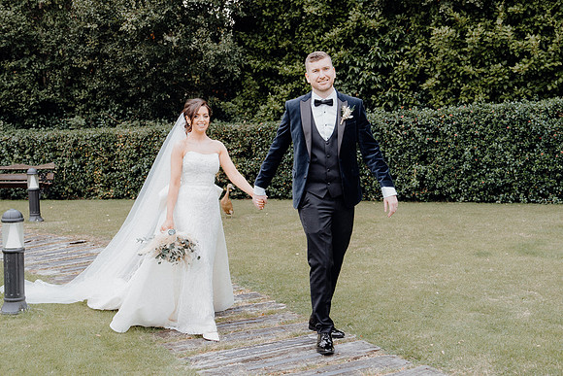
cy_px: 188
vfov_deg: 29.3
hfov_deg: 42.7
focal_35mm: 46
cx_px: 282
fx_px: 720
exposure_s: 1/160
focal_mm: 31
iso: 125
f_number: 3.5
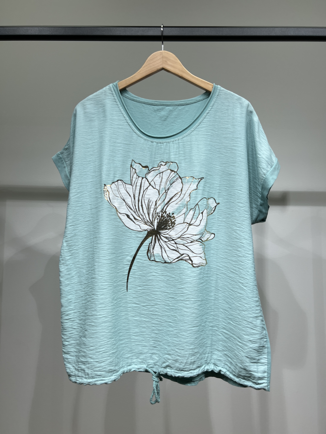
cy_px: 217
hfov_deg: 53.1
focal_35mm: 26
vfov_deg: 67.3
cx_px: 163
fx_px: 326
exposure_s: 1/820
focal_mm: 5.7
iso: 50
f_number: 1.5
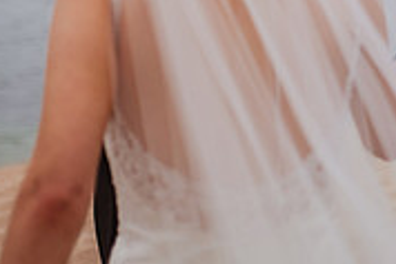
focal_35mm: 114
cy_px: -142
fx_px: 1255
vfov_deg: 11.5
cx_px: 543
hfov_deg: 16.7
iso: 500
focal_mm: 35
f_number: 1.8
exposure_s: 1/5000
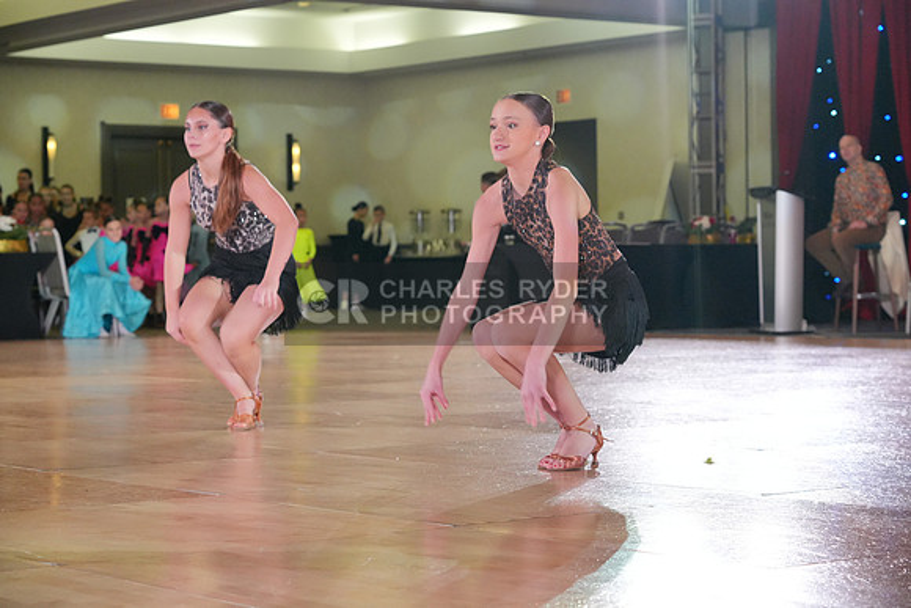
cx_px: 456
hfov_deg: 23.9
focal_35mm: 85
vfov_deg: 16.1
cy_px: 304
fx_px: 2151
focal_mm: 85
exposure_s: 1/400
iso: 5000
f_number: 5.6
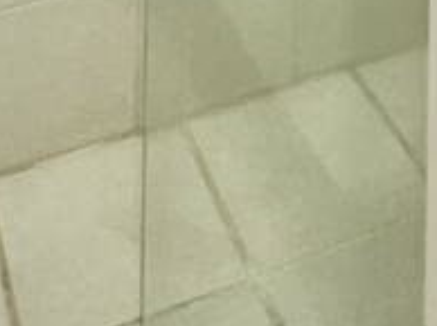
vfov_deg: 10.3
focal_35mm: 104
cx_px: 716
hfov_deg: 16.6
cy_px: -650
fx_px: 1311
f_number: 2.2
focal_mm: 2.22
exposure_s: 1/60
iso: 400
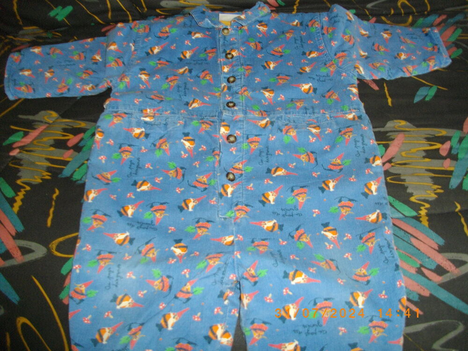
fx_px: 433
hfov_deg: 56.8
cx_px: 234
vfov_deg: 44.2
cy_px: 176
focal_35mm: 32
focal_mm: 5.7
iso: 200
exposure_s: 1/50
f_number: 2.9
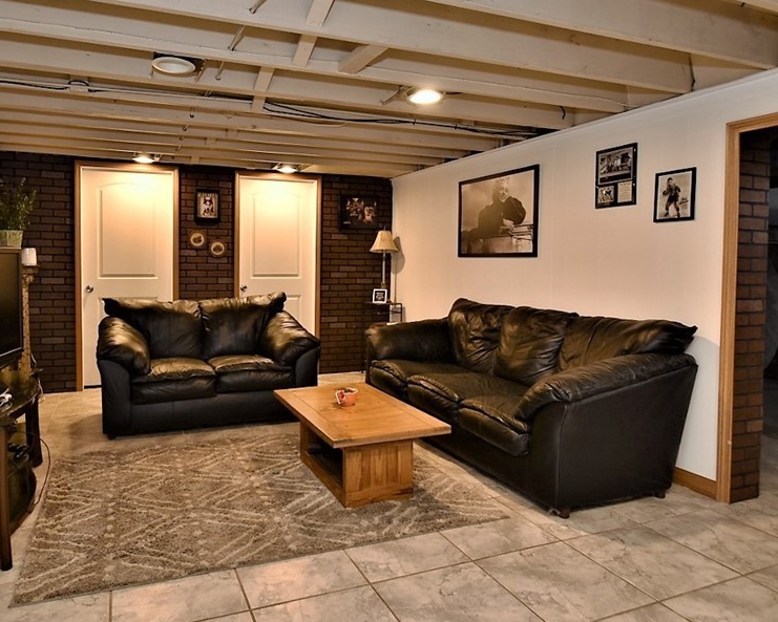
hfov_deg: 72.9
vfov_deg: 61.2
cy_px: 262
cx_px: 331
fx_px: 522
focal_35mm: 23
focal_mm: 11
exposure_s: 1/13
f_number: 7.1
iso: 200
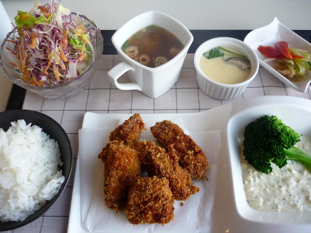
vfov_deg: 42.9
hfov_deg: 55.4
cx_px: 156
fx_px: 296
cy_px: 116
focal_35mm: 33
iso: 100
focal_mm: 5.5
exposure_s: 1/80
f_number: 2.8
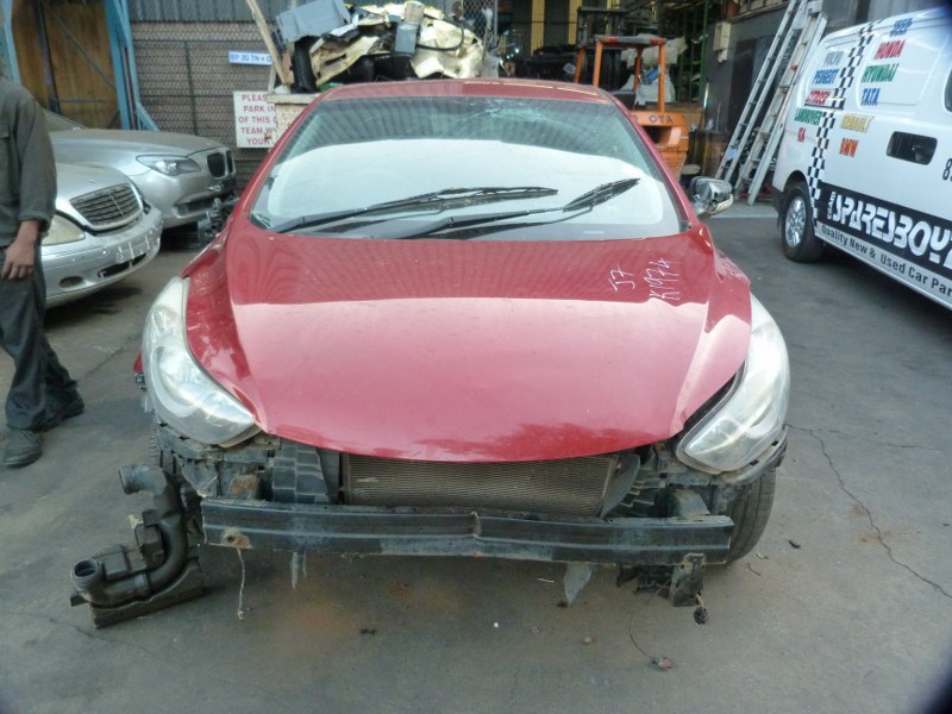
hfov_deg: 69.4
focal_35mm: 25
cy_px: 357
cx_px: 476
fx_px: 688
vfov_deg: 54.9
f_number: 2.8
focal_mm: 4.5
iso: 400
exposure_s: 1/60
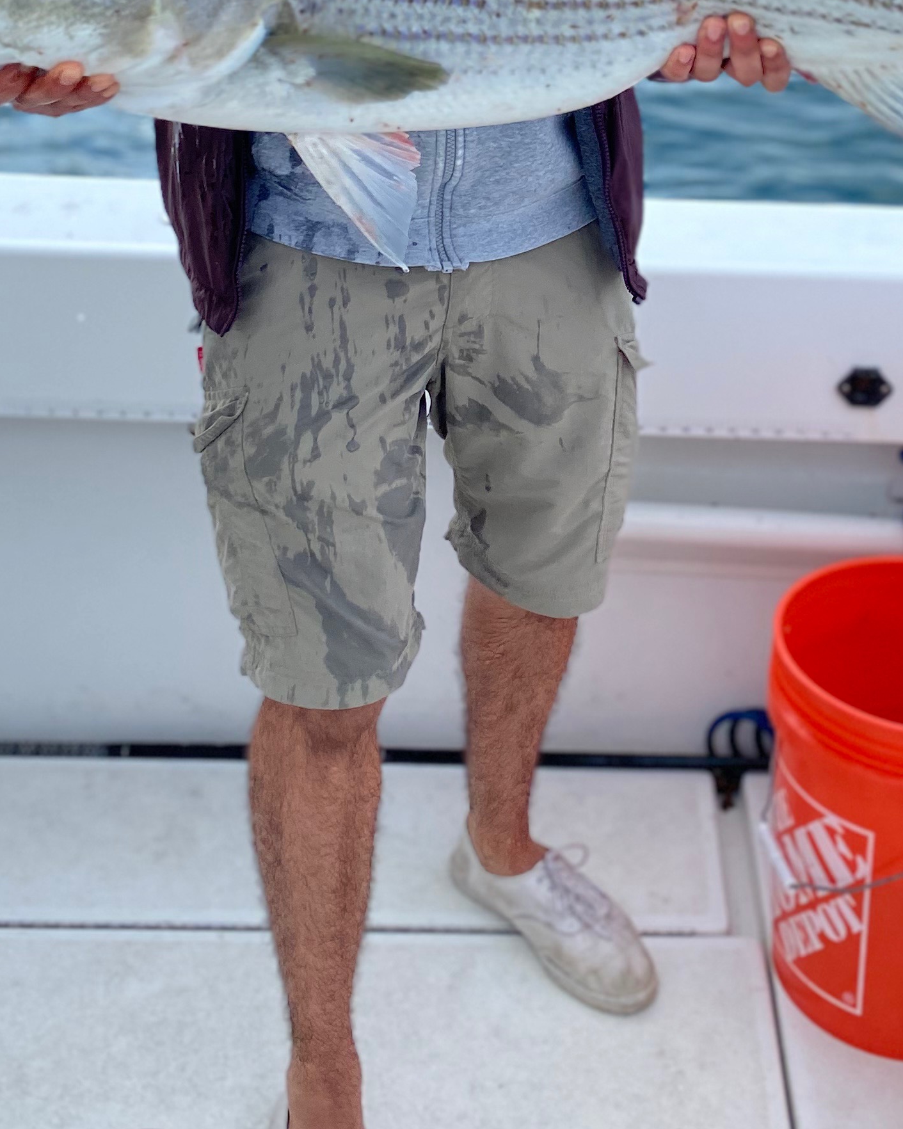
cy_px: -47
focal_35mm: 58
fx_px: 1938
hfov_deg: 26.1
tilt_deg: -14.2
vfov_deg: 29.9
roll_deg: +2.4
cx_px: 577
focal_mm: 4.25
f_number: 1.8
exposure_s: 1/1170
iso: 32
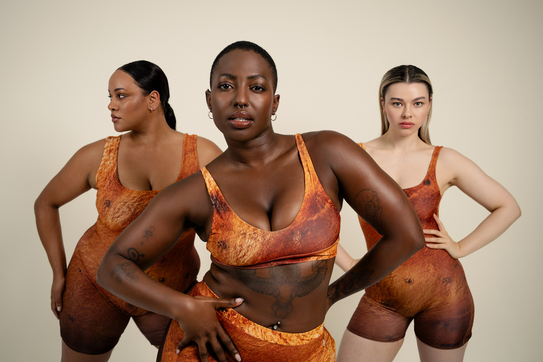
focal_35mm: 35
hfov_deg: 54.4
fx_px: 528
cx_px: 272
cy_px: 181
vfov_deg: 37.9
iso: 100
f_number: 5.6
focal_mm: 35
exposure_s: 1/250
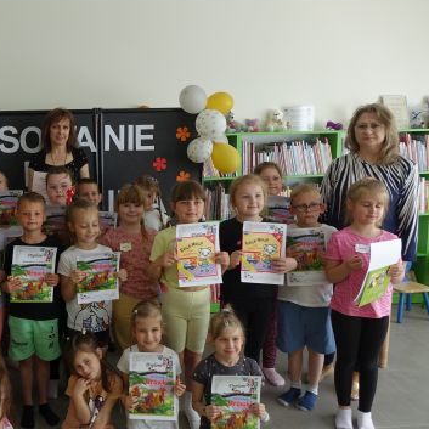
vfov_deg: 44.9
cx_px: 79
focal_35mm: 37
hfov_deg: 42.7
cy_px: 222
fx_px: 519
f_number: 2.8
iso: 125
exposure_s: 1/100
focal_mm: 8.8
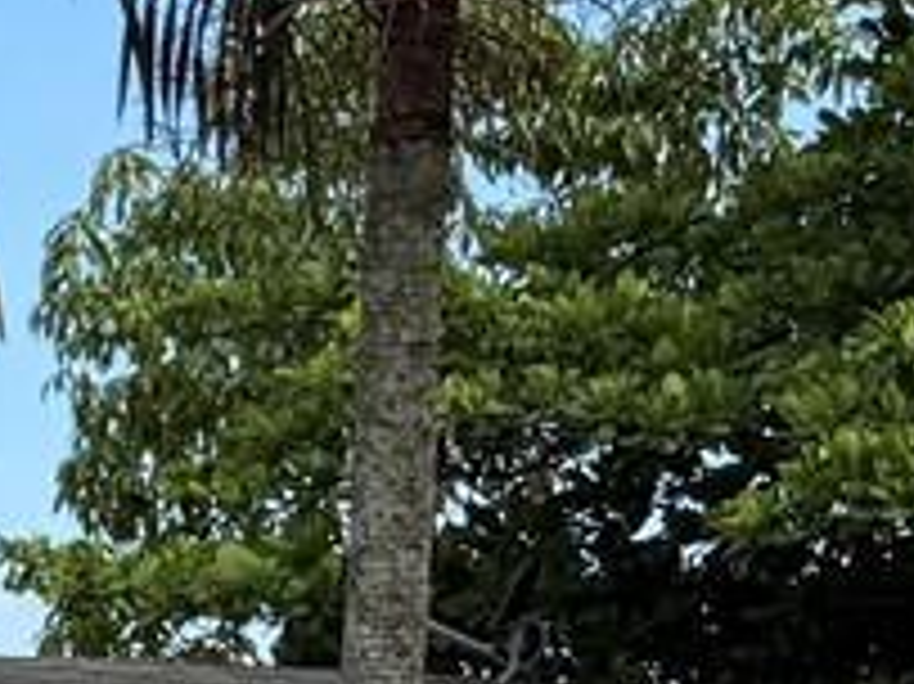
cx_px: -1905
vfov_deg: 7.7
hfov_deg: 8.6
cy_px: 981
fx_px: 4987
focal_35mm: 189
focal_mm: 6.76
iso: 80
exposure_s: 1/3425
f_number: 1.78
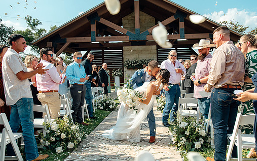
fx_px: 196
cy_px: 78
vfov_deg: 44.5
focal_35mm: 28
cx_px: 142
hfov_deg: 66.3
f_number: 4
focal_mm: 24
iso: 250
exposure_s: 1/3200
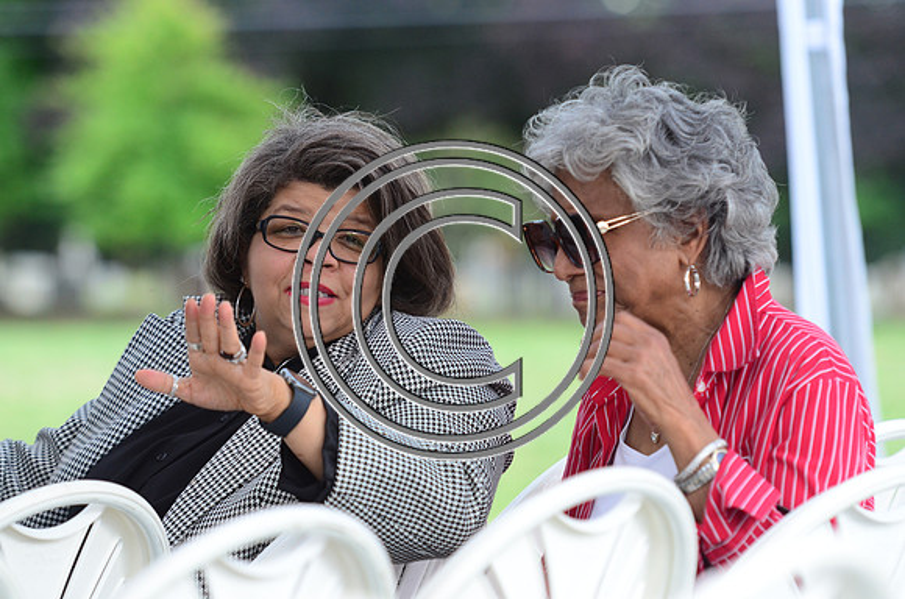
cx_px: 452
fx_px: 5268
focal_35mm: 210
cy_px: 300
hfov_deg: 9.8
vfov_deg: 6.5
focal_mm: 140
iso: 800
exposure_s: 1/320
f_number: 2.8
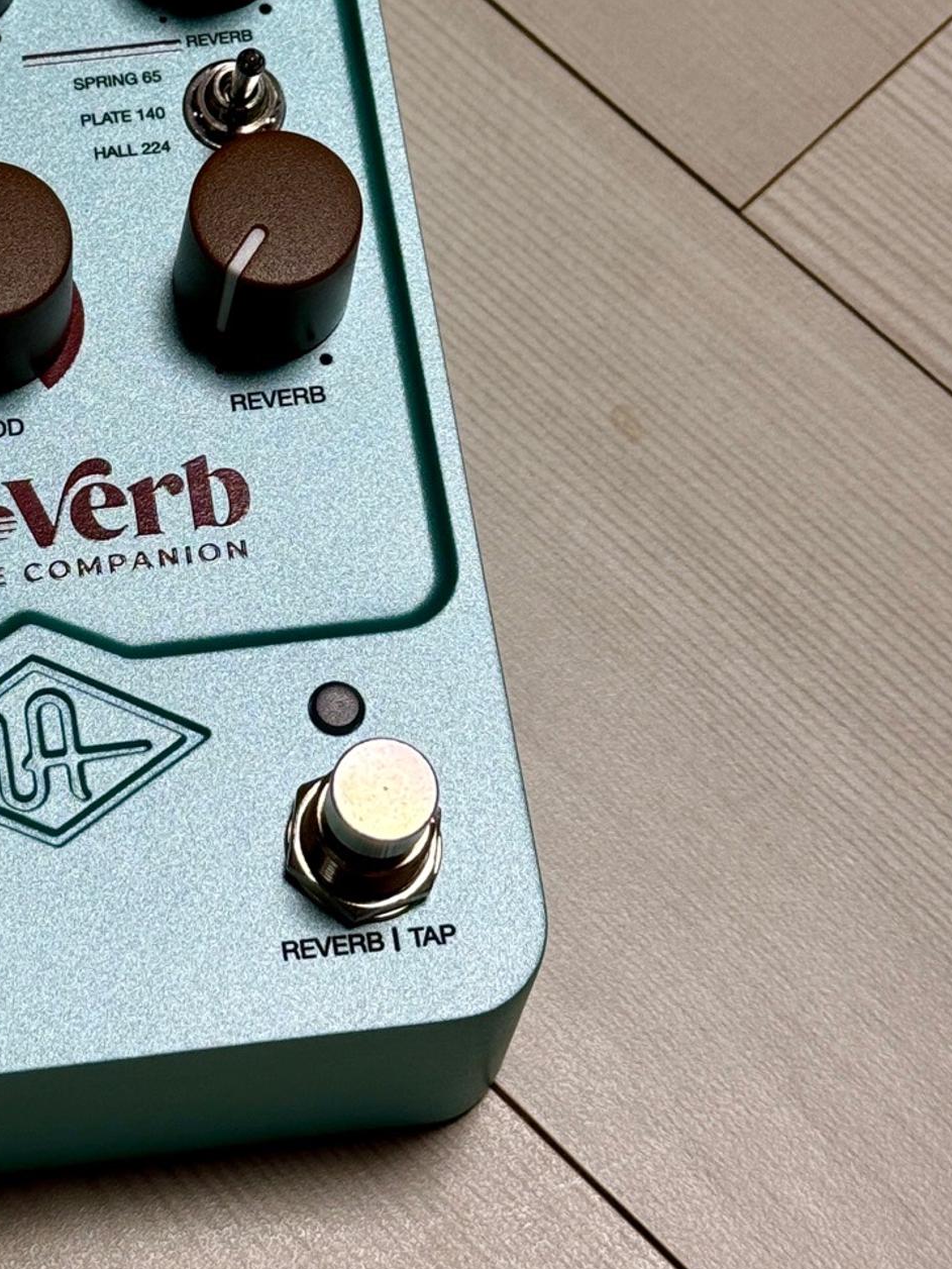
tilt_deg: -66.3
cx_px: -22
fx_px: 3666
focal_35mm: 100
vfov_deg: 19.6
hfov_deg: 14.5
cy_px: 465
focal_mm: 6.76
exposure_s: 1/120
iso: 80
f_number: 1.78
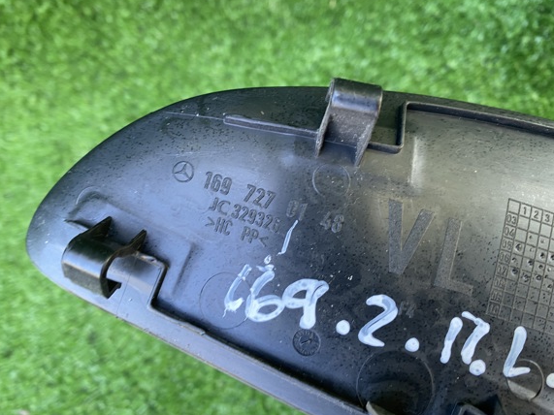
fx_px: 448
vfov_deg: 49.7
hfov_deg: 63.4
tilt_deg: -67.3
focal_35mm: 28
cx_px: 263
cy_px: 188
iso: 125
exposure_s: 1/90
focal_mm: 4.25
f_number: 1.8
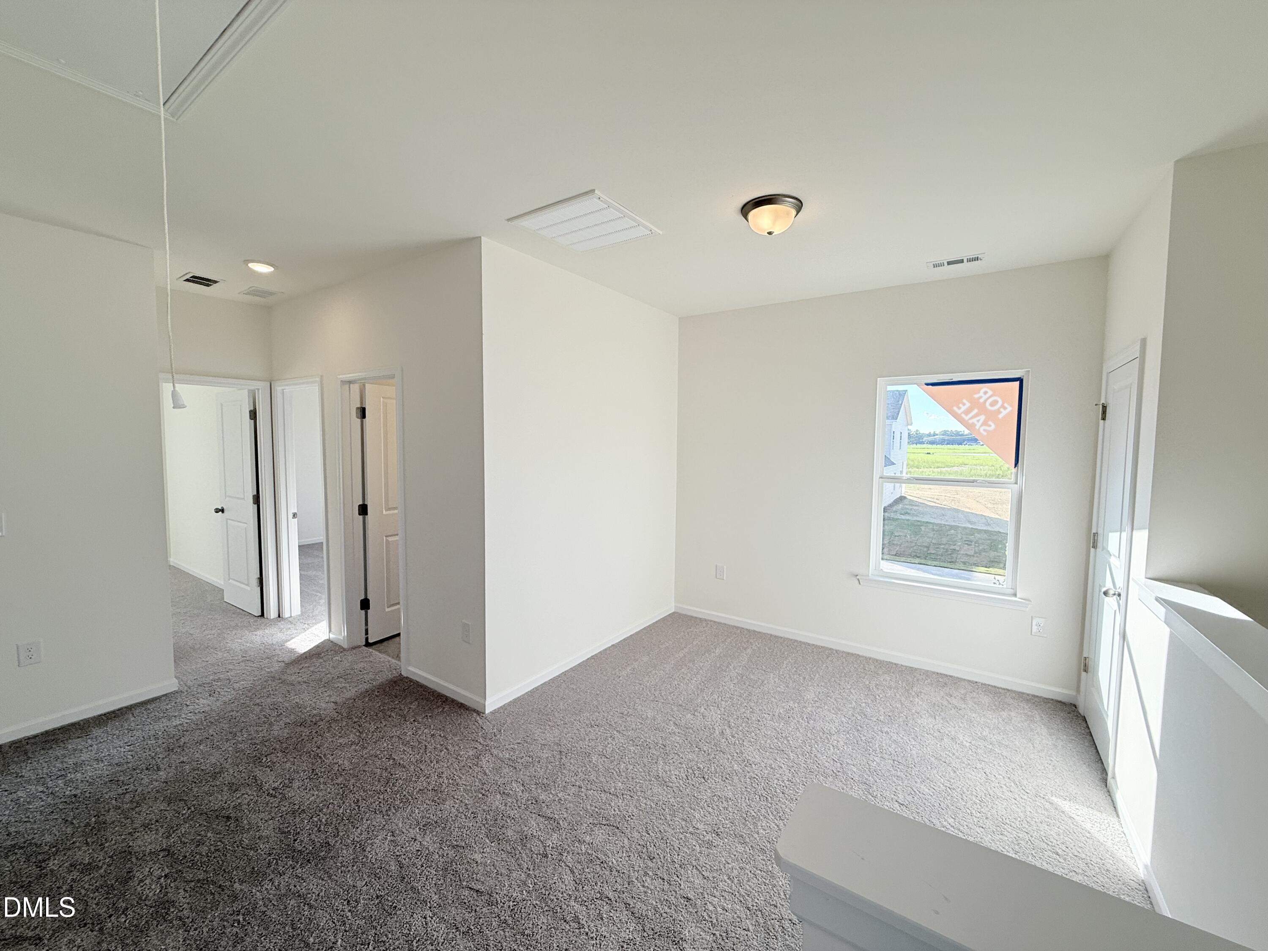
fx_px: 513
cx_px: 634
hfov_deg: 102.1
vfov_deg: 85.7
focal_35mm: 14
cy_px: 476
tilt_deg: -3.7
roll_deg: -0.3
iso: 50
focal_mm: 2.22
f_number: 2.2
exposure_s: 1/288
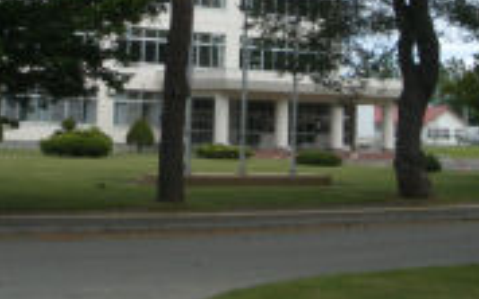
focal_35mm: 88
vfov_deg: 14.3
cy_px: -82
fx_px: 1148
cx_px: 156
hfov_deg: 23.5
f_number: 4.3
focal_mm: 5.8
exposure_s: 1/500
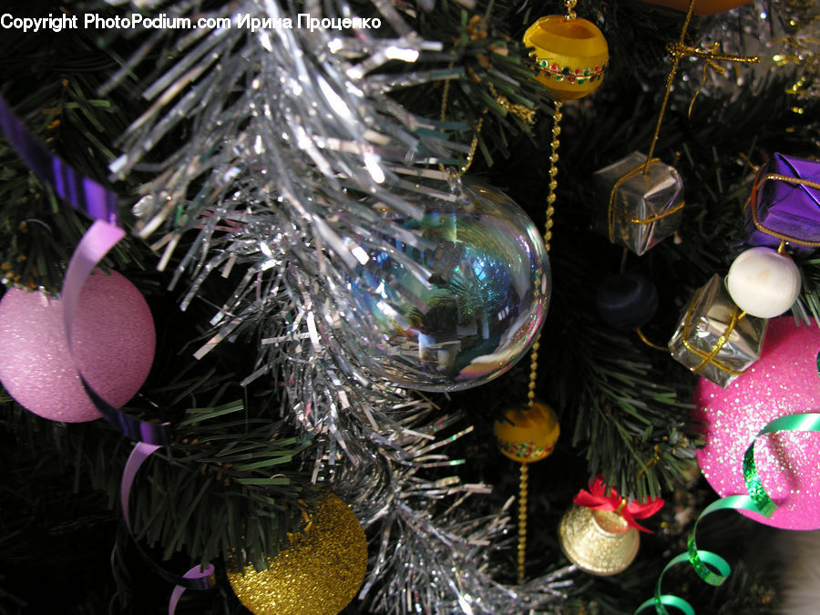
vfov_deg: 40.7
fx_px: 829
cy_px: 308
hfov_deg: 52.6
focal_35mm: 35
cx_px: 410
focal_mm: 8.9
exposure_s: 1/3.8
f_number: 2.8
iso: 62
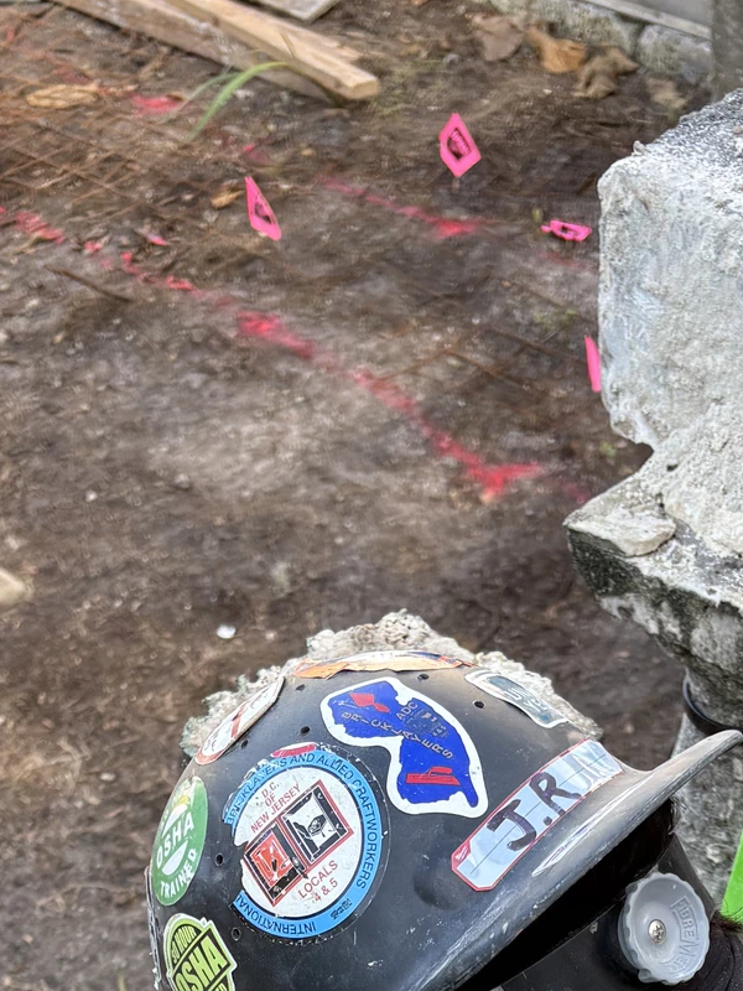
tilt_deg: -48.4
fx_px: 2232
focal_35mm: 78
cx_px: 497
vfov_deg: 22.4
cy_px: 1281
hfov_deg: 18.8
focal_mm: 5.96
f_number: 1.6
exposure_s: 1/264
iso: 40
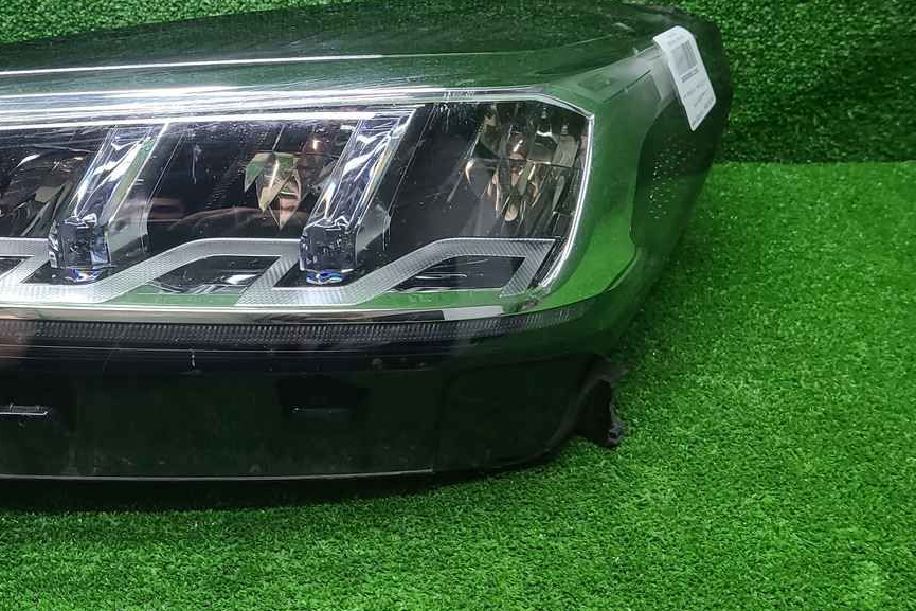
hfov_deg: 41.8
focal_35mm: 45
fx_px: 1145
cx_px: 187
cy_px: 180
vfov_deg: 29.6
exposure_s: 1/100
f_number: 1.8
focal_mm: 5.4
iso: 96
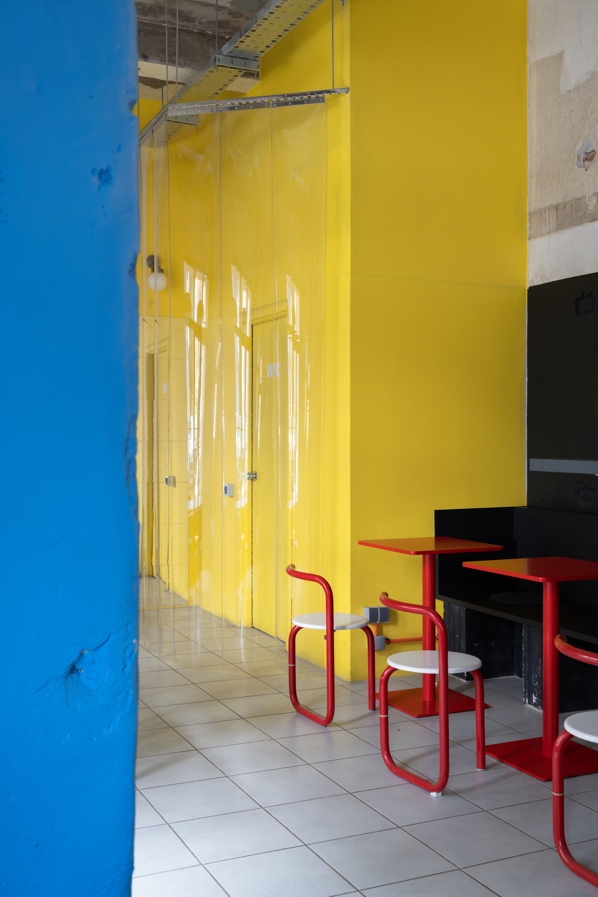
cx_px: 299
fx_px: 922
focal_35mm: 37
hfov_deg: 35.9
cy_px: 448
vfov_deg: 51.9
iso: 400
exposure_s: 1.6
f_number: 8
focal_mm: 37
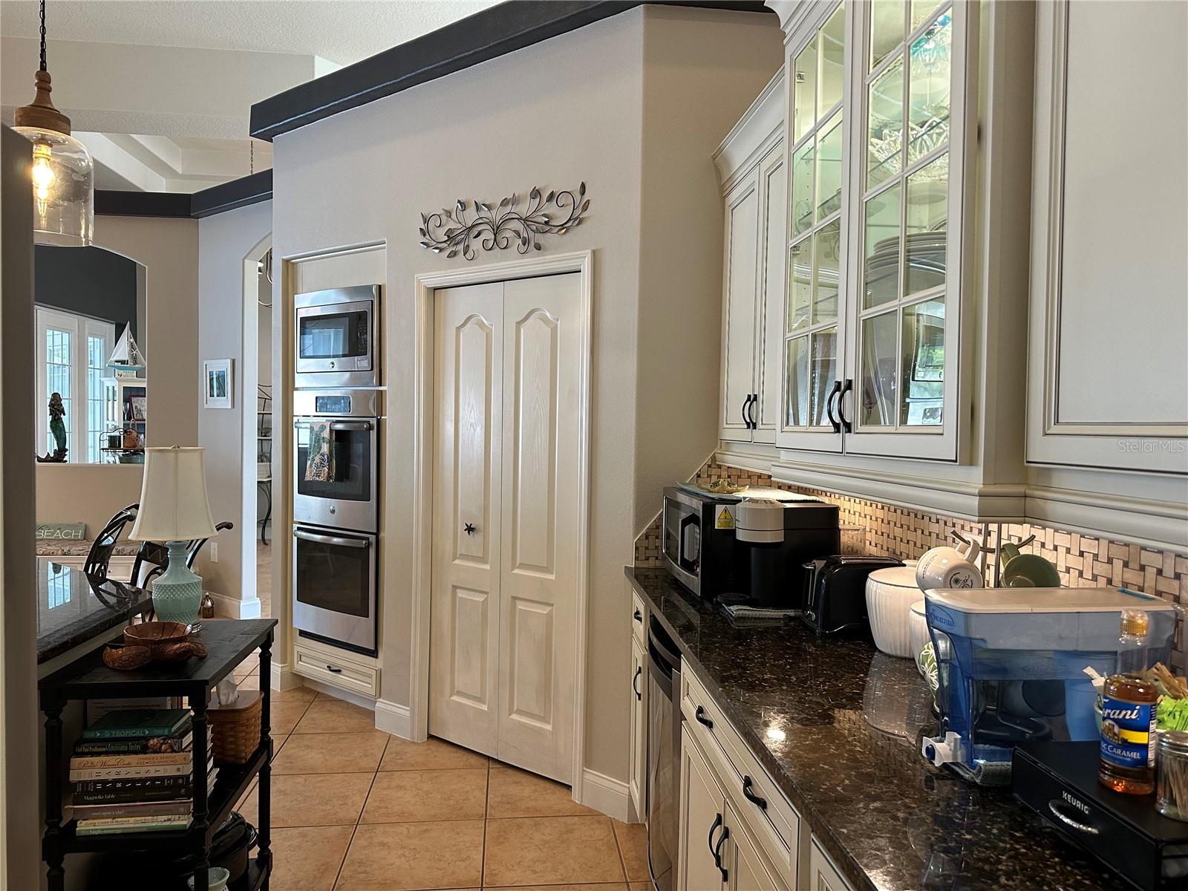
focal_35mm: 24
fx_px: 824
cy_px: 446
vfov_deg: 56.8
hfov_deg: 71.6
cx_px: 594
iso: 200
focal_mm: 6.86
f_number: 1.78
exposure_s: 1/120
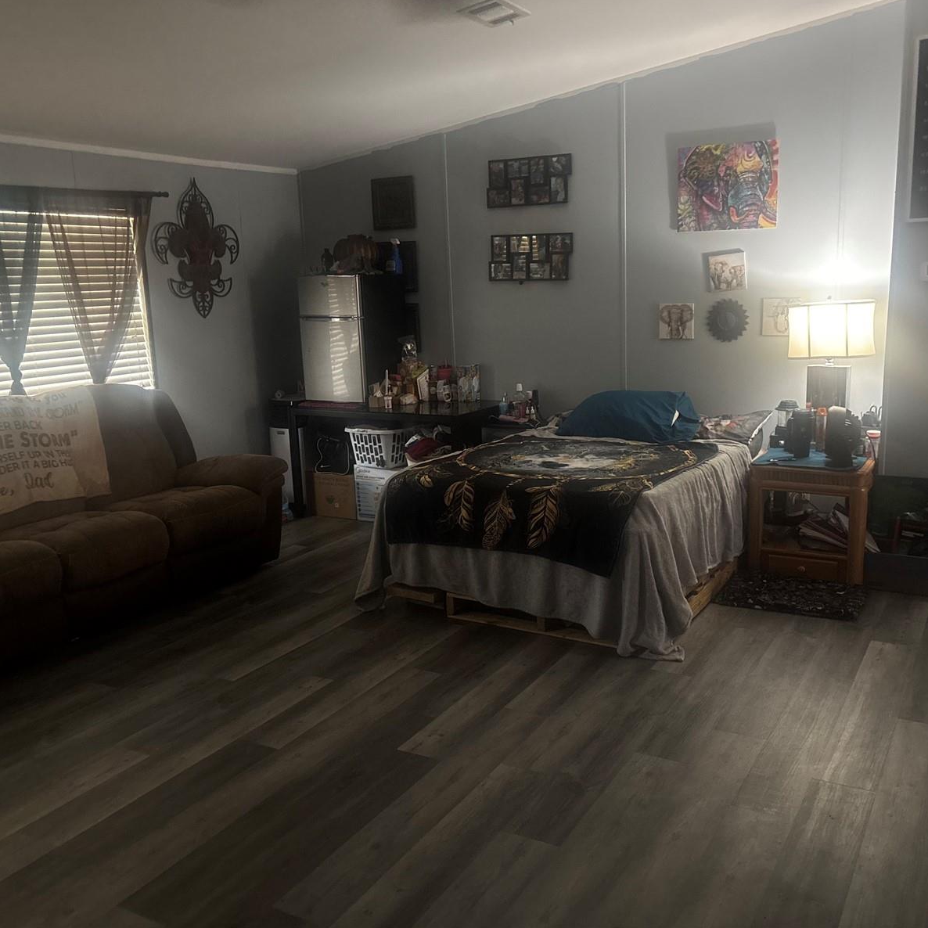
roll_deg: +1.7
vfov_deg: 52.5
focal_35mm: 31
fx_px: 940
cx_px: 500
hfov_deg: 52.5
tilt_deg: -10.4
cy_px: 460
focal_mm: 5.96
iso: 640
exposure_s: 1/30
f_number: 1.6
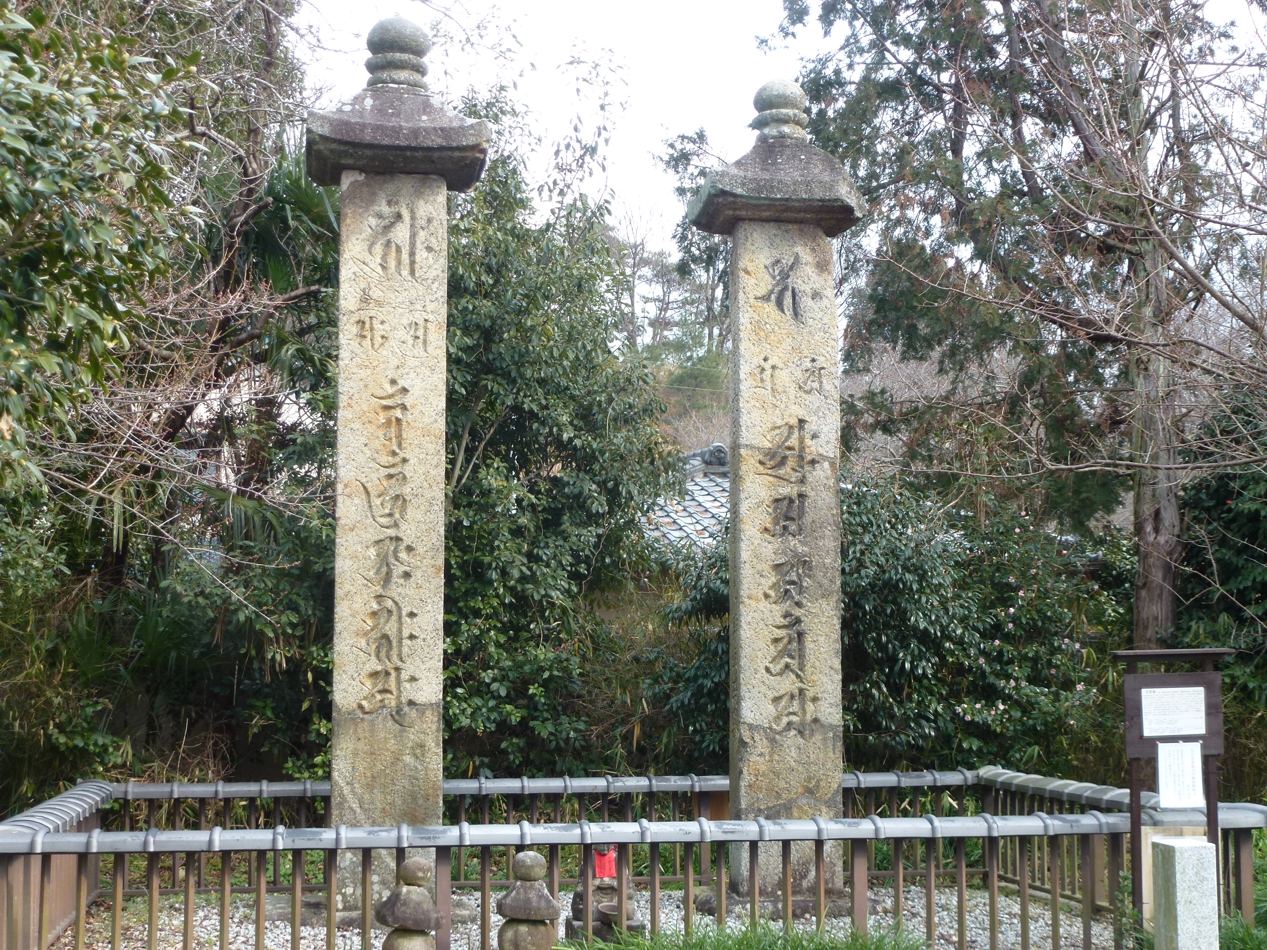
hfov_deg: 38.9
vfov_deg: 29.7
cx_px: 634
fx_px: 1793
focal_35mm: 49
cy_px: 475
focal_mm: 8.7
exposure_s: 1/80
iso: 100
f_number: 4.1
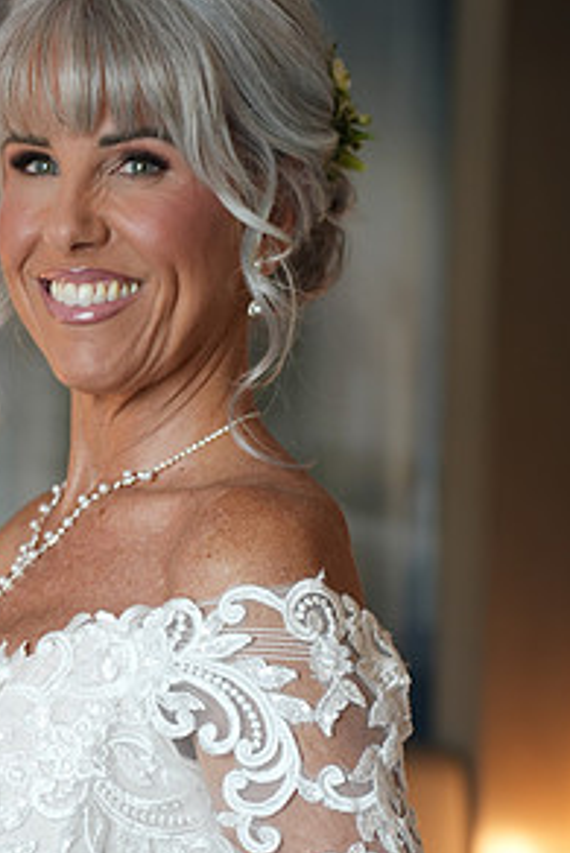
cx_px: 121
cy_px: 634
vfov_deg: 14.1
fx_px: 3439
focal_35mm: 145
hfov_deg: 9.5
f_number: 3.2
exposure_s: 1/125
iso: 320
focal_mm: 73
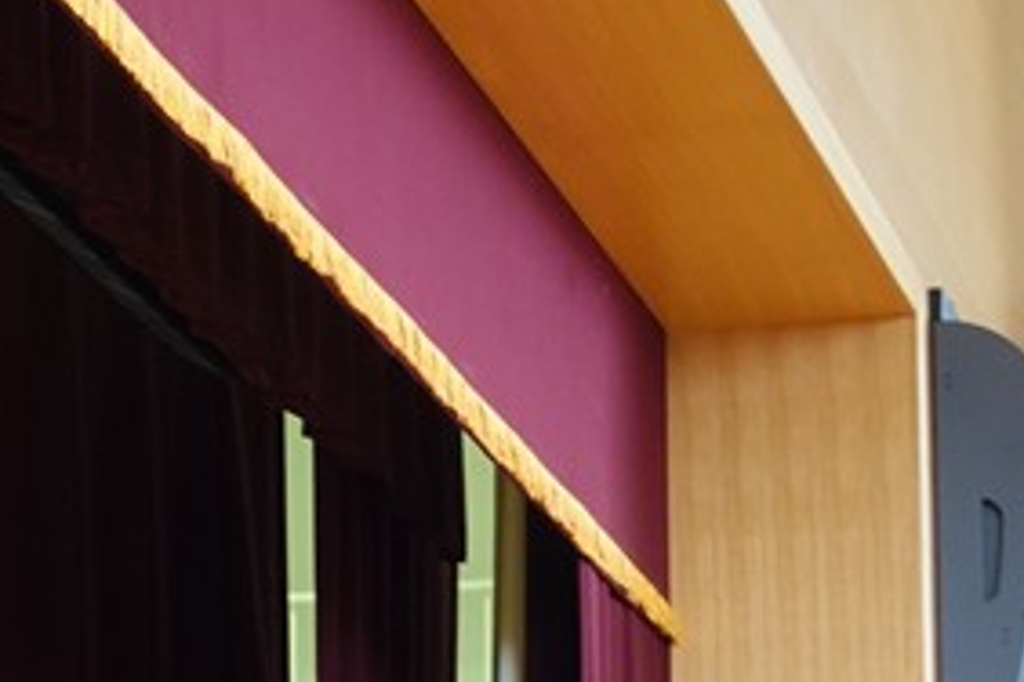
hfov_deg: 9.4
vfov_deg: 6.2
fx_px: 6200
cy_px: 994
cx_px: 33
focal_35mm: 218
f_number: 2.8
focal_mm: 22.37
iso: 640
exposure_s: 1/60
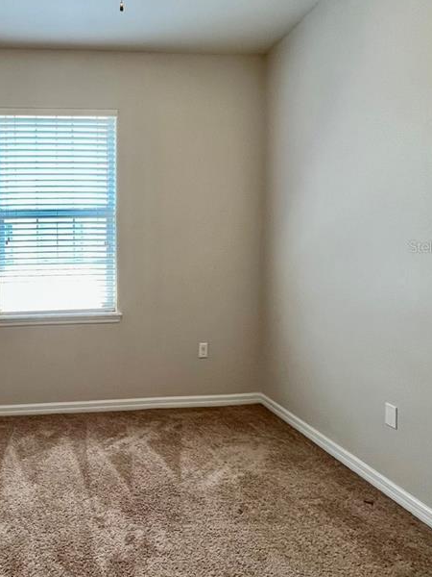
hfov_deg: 47.8
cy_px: 246
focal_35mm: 26
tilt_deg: -3.2
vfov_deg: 67.0
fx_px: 433
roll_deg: +0.6
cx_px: 45
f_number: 1.8
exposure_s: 1/60
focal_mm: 1.57
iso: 125
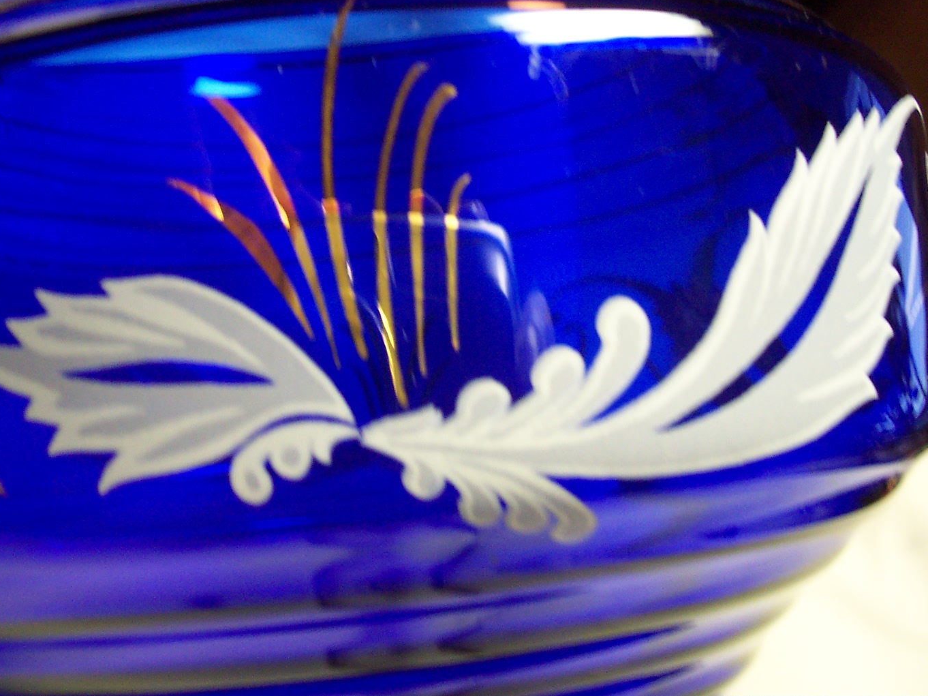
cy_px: 273
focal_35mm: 45
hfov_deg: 42.1
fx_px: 1206
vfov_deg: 32.1
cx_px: 457
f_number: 2.8
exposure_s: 1/20
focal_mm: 5.6
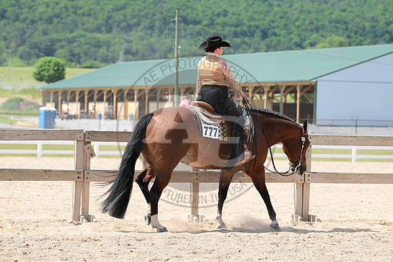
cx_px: 196
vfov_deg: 9.8
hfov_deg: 14.7
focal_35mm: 140
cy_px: 131
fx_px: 1529
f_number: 5.6
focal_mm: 140
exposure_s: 1/2000
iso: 800
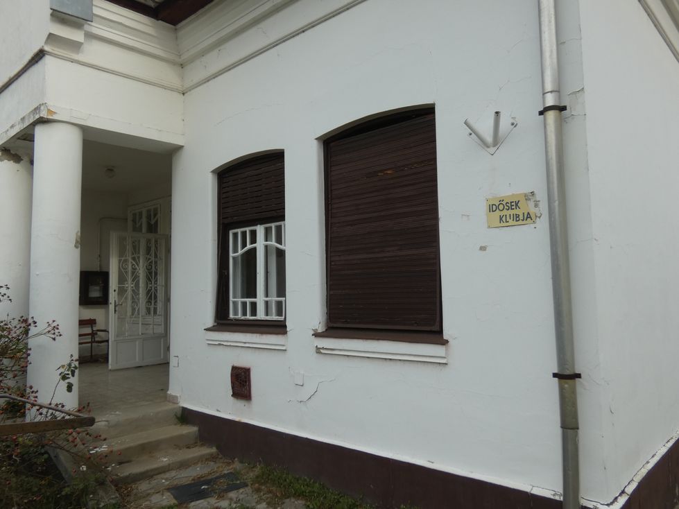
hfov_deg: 67.3
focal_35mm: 26
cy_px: 254
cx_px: 340
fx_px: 510
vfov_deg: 53.1
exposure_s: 1/400
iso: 80
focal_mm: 4.6
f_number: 3.1
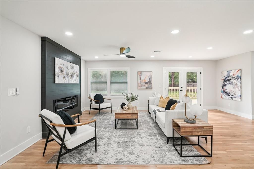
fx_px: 113
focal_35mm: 16
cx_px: 127
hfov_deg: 96.8
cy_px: 84
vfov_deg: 73.7
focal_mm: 16
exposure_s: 1/15
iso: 400
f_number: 8
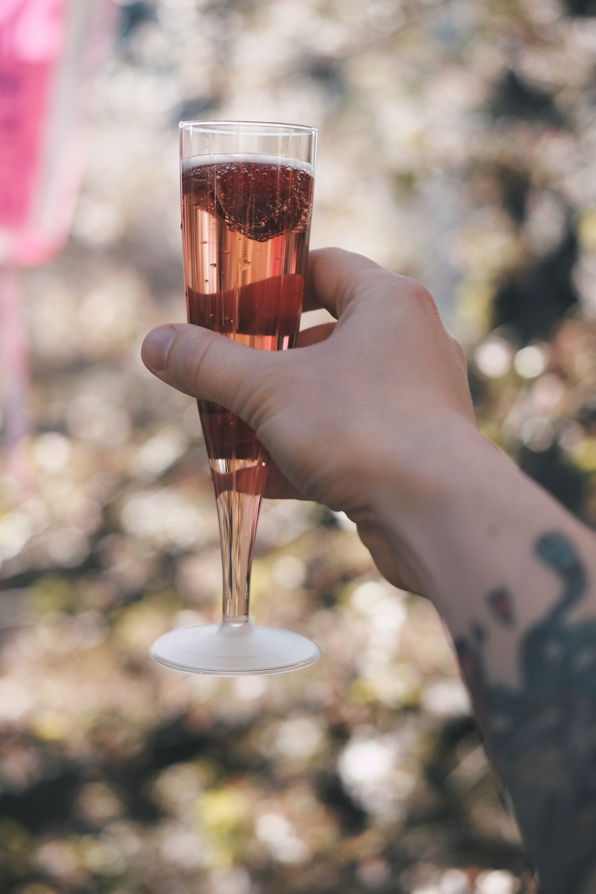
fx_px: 1316
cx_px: 298
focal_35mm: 53
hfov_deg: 25.5
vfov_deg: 37.5
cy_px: 447
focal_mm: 35
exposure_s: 1/4400
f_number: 2.2
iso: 200
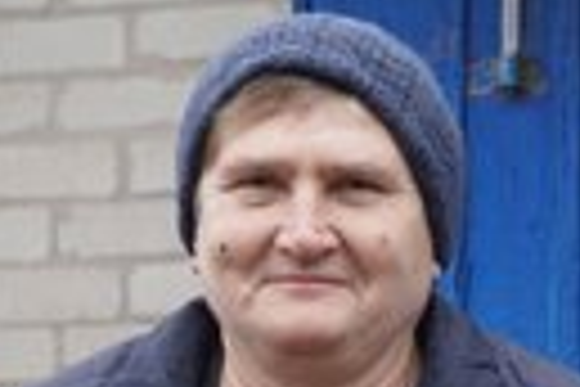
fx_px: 2474
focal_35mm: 154
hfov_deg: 13.4
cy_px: 443
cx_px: 346
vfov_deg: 8.8
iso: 640
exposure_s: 1/160
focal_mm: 33
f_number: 4
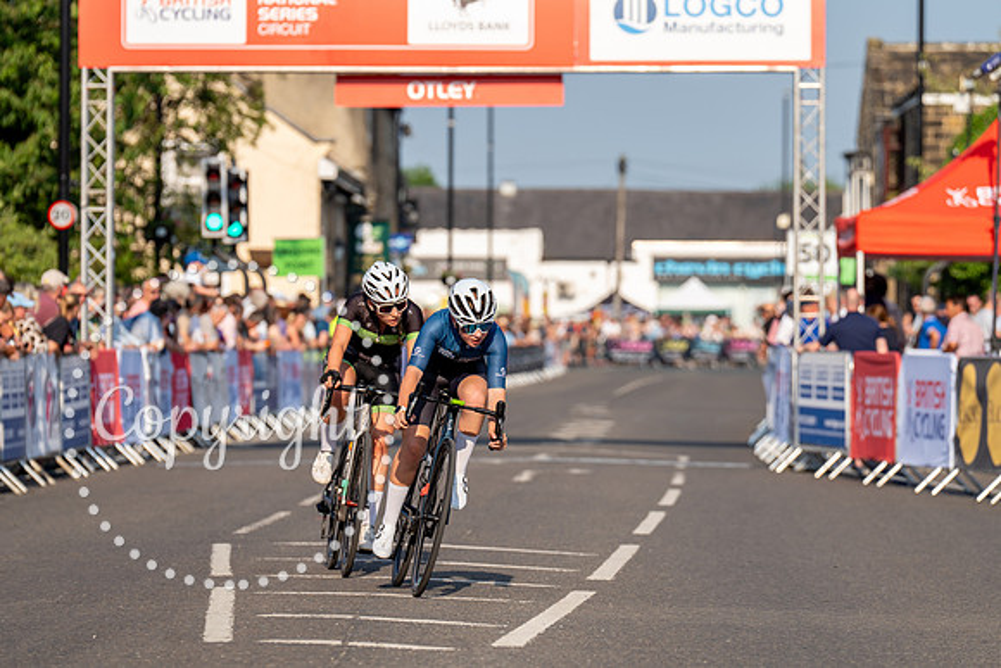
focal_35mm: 197
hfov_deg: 10.4
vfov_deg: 7.0
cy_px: 334
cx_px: 500
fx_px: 5479
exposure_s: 1/1000
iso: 160
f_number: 4.5
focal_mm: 197
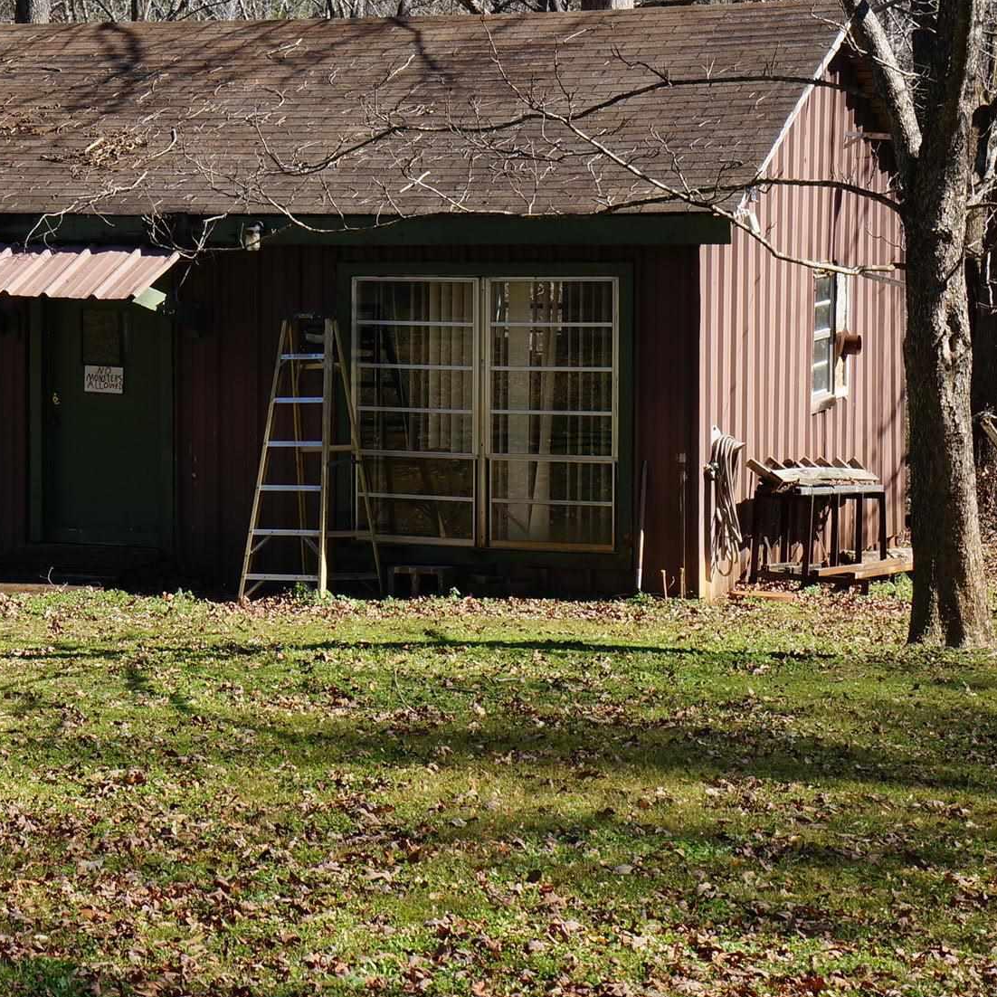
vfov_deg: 17.6
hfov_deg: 17.2
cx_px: 40
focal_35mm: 99
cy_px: 385
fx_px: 3224
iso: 100
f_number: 10
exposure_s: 1/80
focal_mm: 35
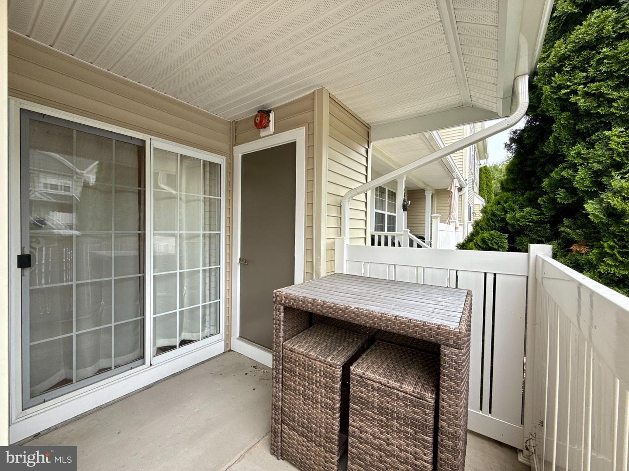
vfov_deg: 85.7
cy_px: 236
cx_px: 314
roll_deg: -0.4
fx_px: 254
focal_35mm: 14
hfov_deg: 102.1
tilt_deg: -1.1
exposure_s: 1/103
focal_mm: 2.22
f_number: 2.2
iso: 50
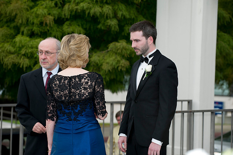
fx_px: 841
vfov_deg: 10.5
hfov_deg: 15.8
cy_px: 78
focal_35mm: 130
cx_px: 116
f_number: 4.5
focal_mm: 130
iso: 200
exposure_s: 1/125
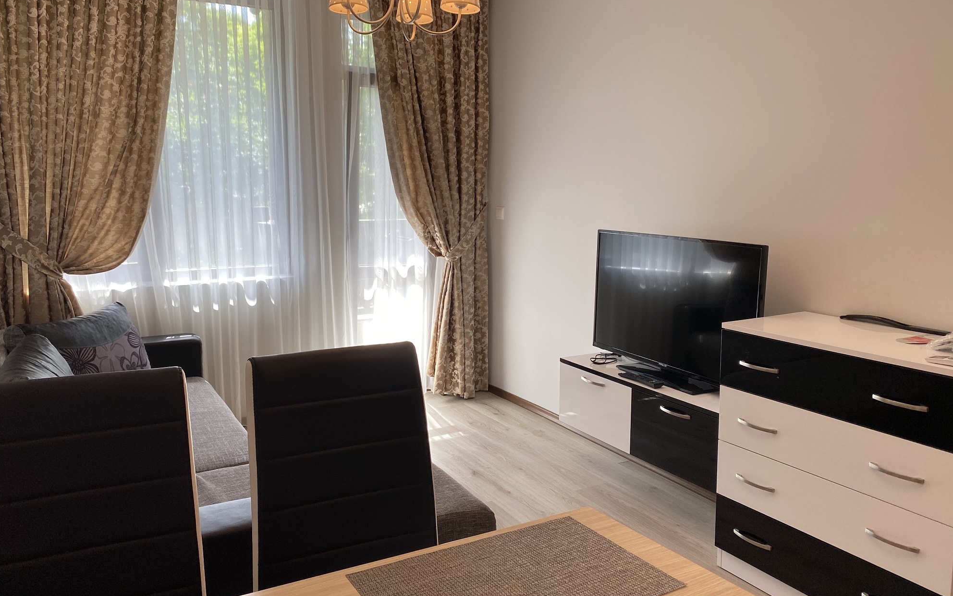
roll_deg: -0.3
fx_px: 727
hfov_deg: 66.5
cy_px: 272
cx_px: 473
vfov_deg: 44.5
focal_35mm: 28
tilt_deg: -6.4
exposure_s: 1/121
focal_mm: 4.25
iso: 40
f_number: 1.8
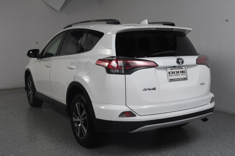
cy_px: 78
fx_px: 261
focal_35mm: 40
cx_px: 118
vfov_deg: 33.4
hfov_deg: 48.5
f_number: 14
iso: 100
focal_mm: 27
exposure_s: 1/160
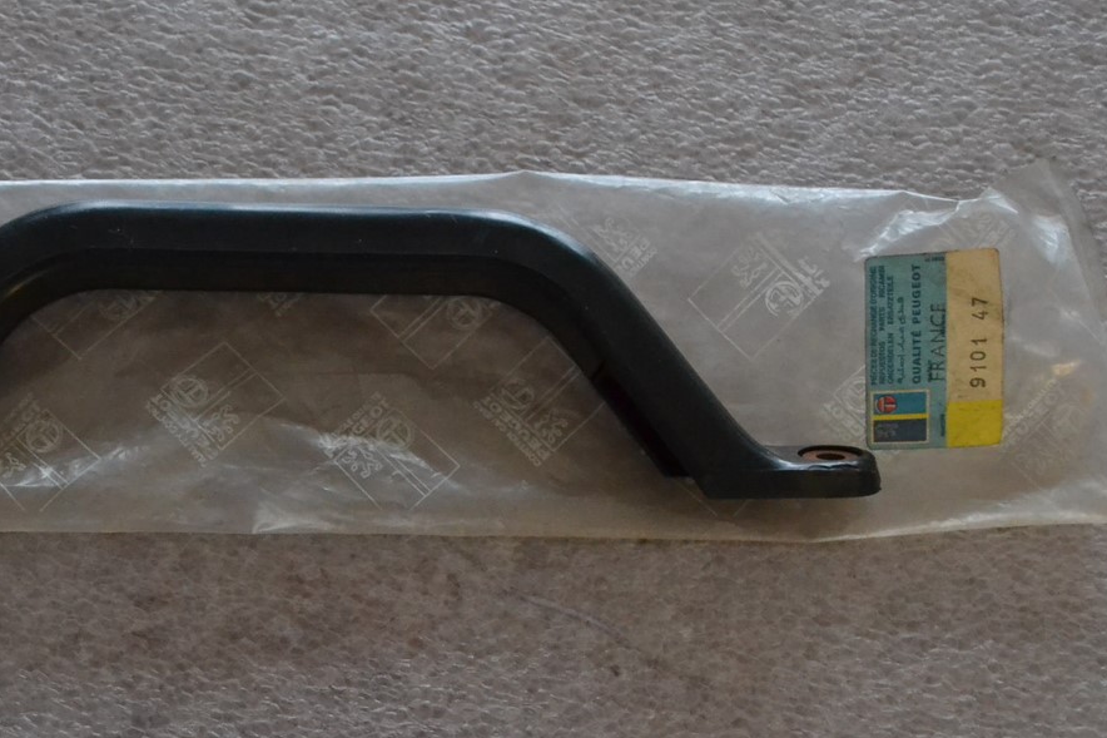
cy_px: 422
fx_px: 1691
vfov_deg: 24.6
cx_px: 342
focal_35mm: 55
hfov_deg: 35.8
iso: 3200
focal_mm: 24
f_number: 4
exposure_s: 1/40
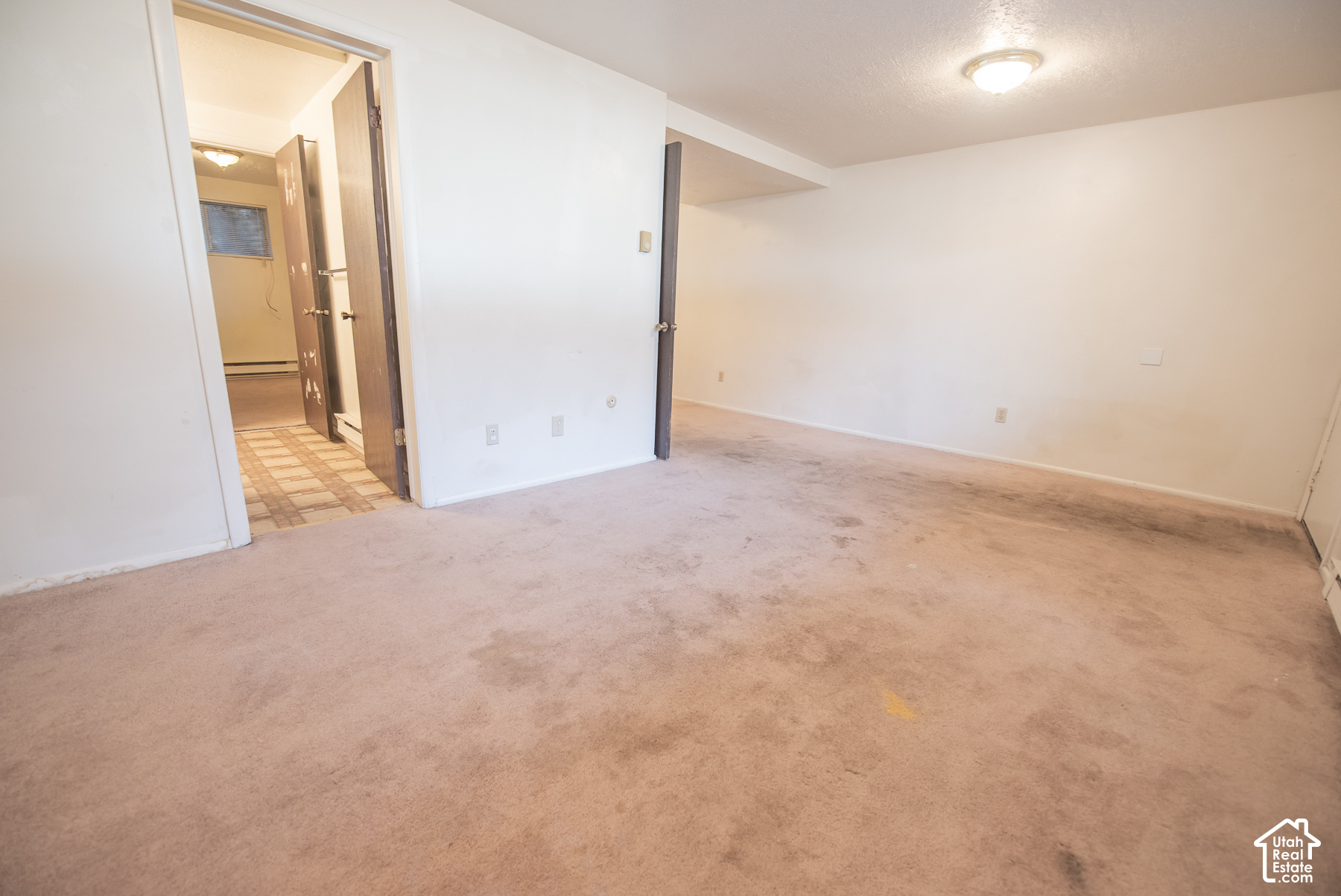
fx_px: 522
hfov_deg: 104.2
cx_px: 670
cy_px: 448
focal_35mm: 14
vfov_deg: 81.3
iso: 1000
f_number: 3.5
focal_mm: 14
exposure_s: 1/50
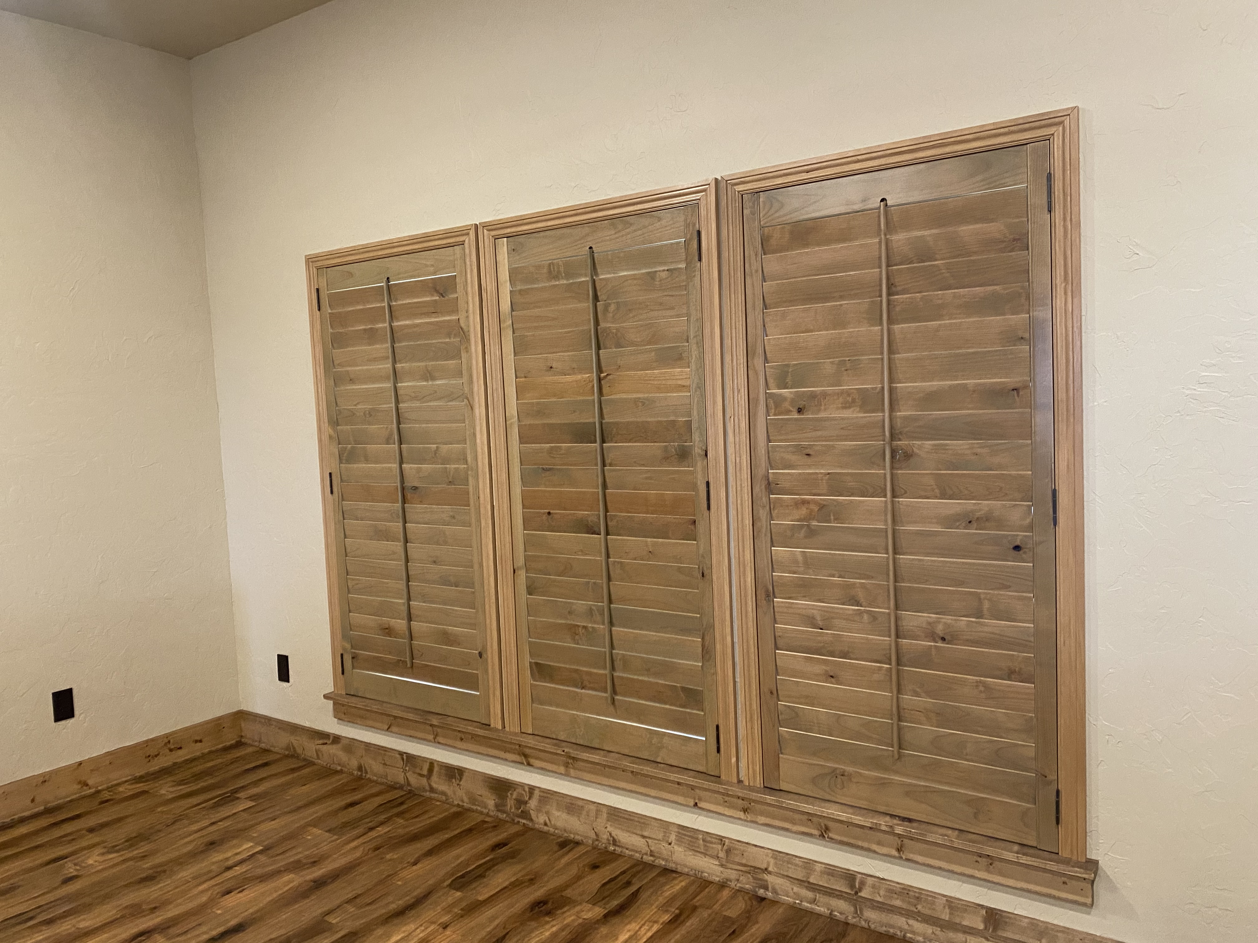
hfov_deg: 67.3
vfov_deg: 53.1
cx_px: 629
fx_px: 945
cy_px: 472
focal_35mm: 26
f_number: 1.8
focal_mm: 4.25
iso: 500
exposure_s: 1/60
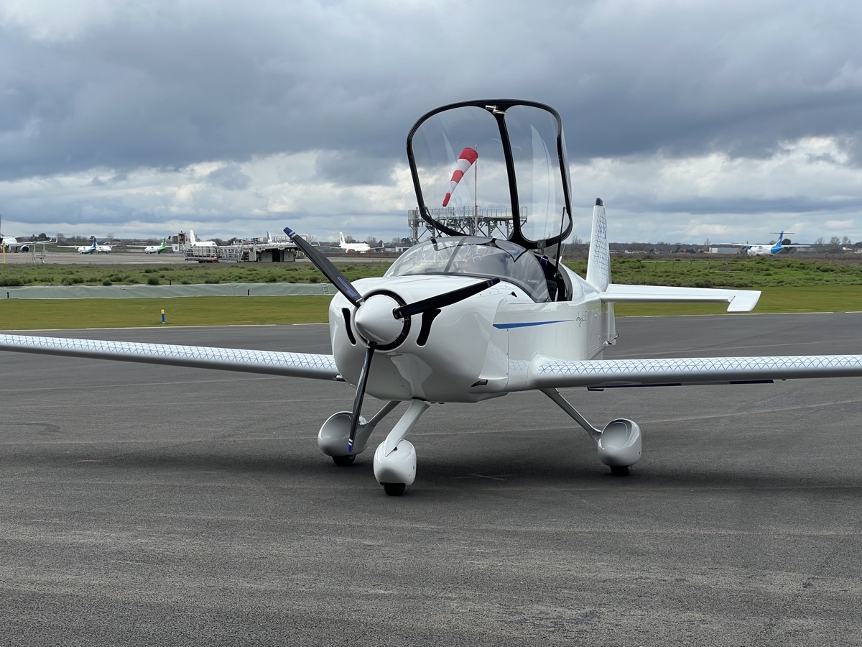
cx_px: 431
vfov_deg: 19.1
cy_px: 324
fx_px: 1917
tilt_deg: -1.5
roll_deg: -0.1
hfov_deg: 25.3
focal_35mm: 77
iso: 32
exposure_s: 1/394
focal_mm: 9
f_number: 2.8
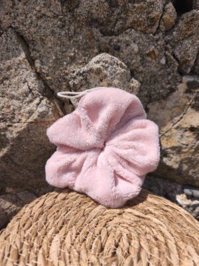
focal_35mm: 23
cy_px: 133
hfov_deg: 58.9
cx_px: 100
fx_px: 176
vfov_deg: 73.9
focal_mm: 6.18
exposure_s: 1/1682
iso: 50
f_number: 1.65
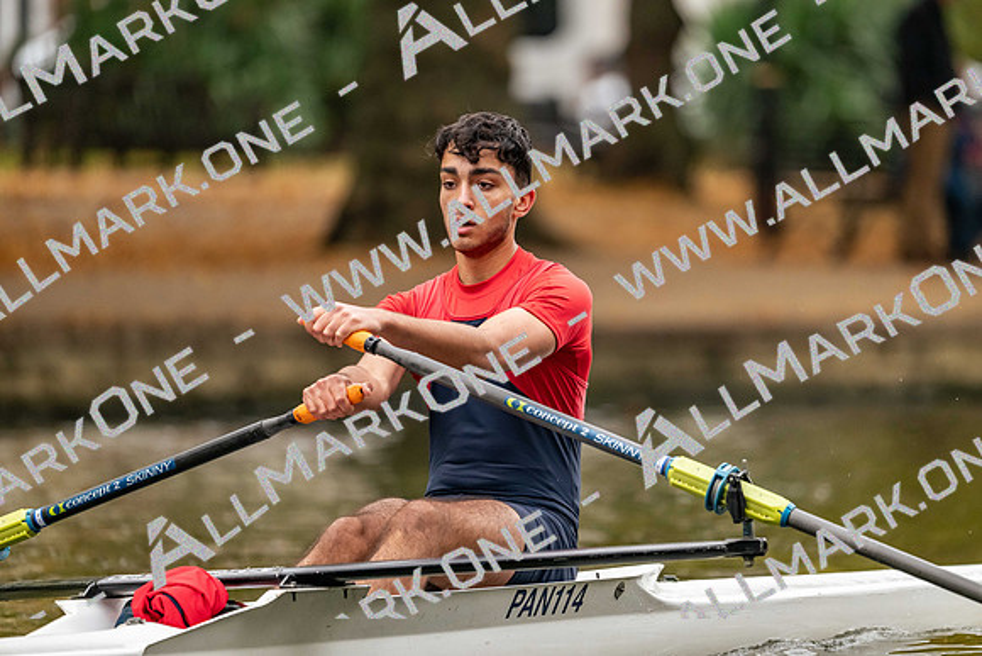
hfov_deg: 5.2
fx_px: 10913
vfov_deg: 3.4
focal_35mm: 400
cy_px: 328
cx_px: 491
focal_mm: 400
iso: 3200
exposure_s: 1/2500
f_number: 4.5
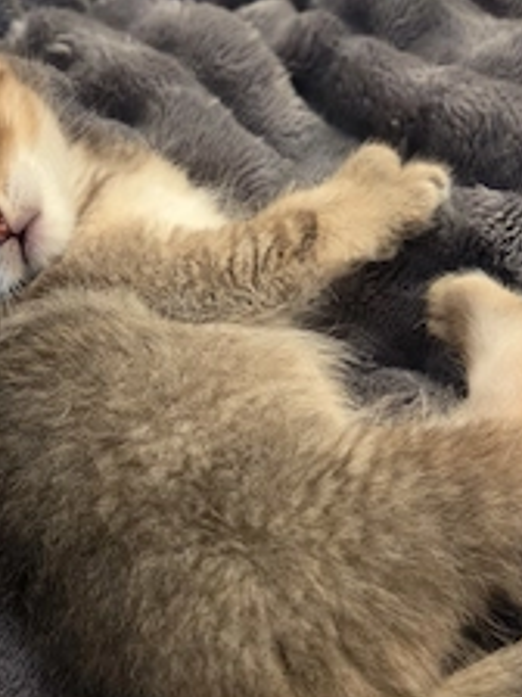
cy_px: 420
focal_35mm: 41
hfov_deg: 35.0
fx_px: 824
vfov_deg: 45.5
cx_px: 211
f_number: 1.8
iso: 1250
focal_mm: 5.4
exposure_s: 1/100
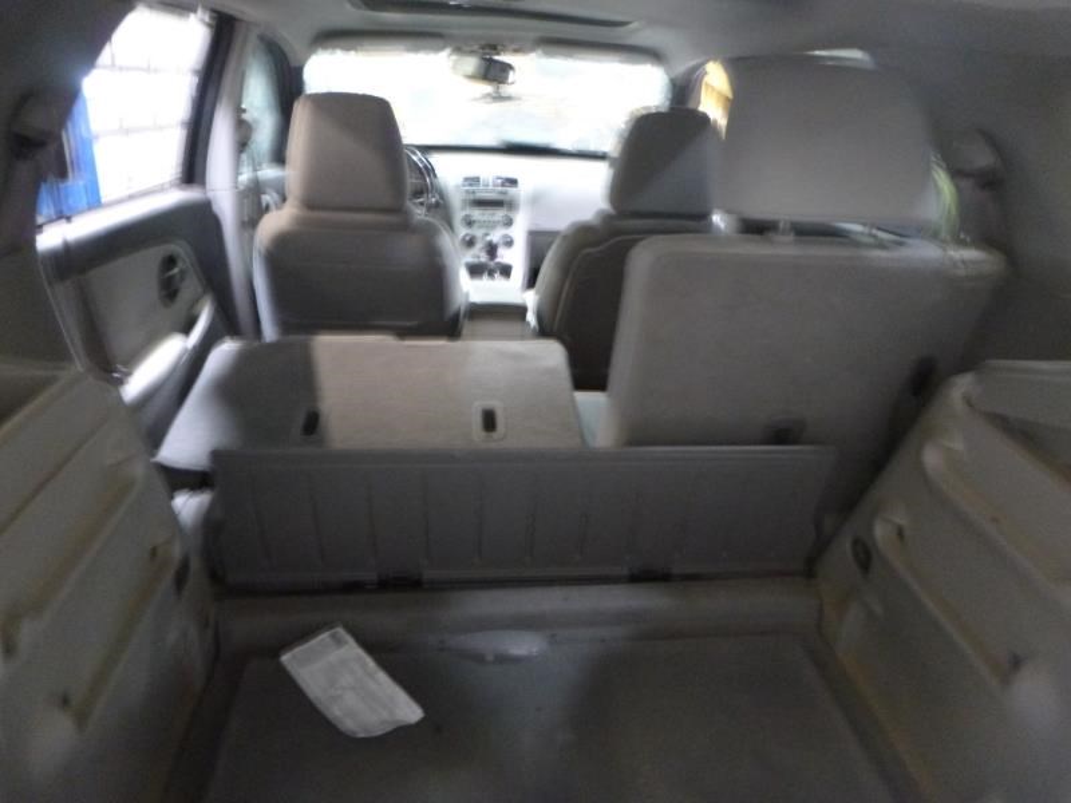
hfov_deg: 69.4
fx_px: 773
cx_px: 536
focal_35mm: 25
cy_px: 402
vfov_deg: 54.9
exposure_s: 1/4
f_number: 3.9
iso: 640
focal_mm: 4.5
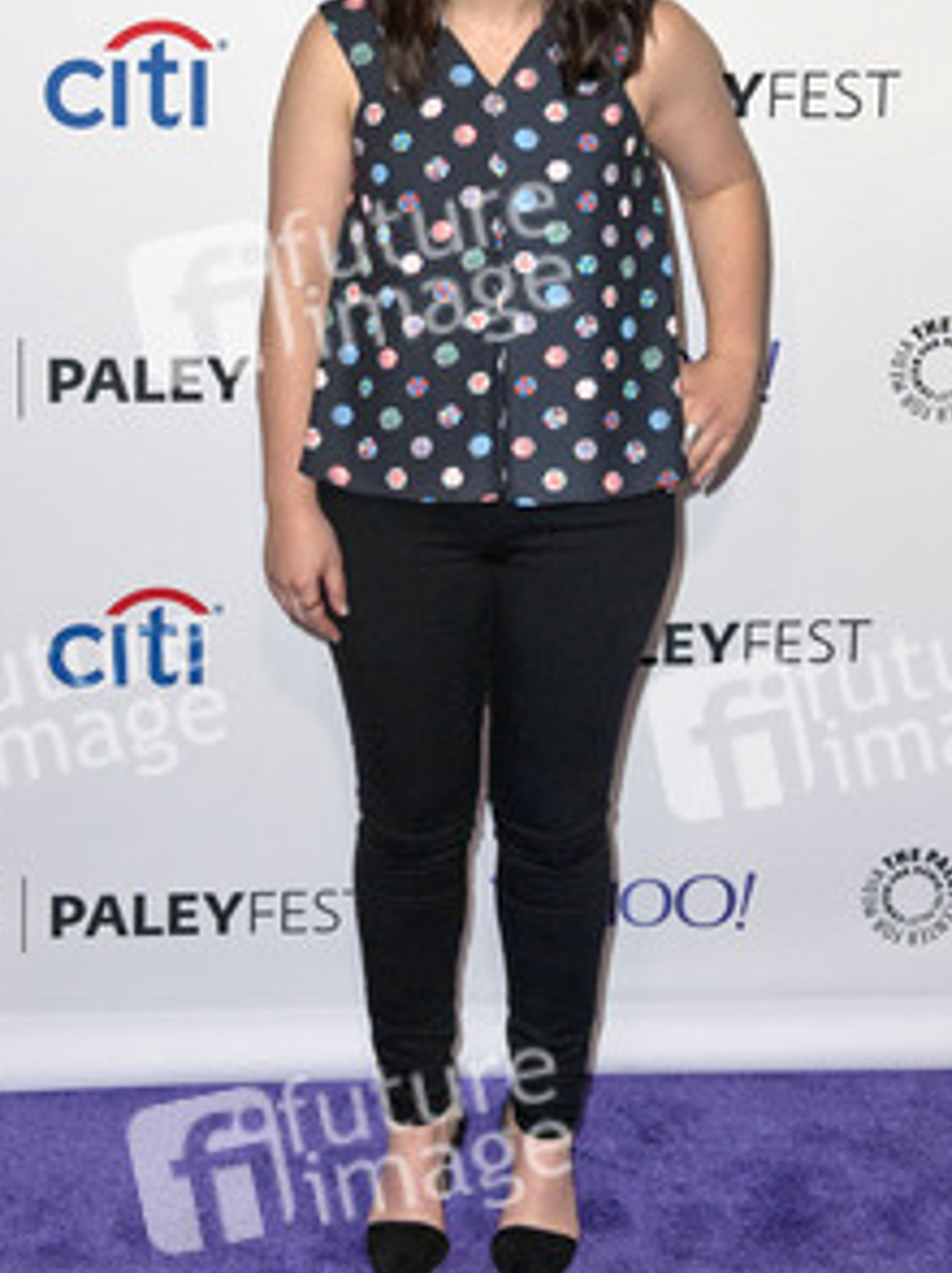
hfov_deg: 26.5
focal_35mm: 55
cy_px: 502
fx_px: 2020
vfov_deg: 34.8
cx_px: 478
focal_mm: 42
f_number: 4
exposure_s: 1/400
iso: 500
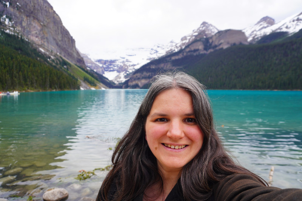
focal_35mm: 24
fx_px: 201
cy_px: 100
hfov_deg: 73.8
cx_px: 151
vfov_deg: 53.1
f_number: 5
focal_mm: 16
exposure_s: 1/80
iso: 100
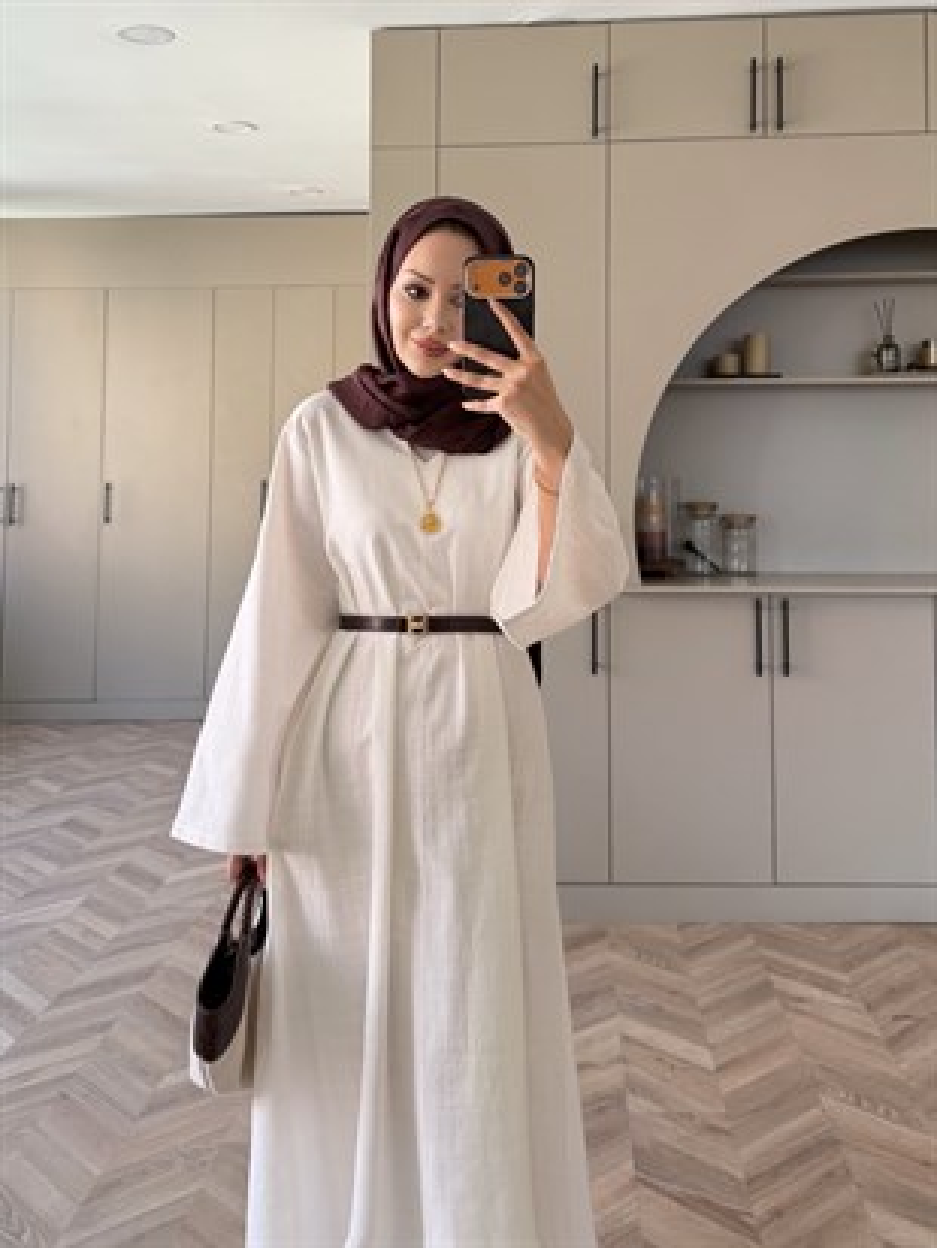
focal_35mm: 24
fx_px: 866
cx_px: 468
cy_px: 624
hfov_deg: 56.8
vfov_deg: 71.6
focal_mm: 6.76
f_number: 1.78
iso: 100
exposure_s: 1/121
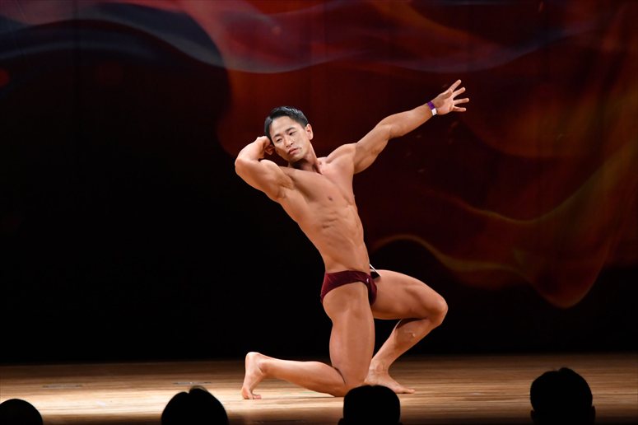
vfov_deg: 5.1
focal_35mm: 270
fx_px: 4783
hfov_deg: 7.6
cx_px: 319
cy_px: 212
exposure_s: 1/400
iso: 4000
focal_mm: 180
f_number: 5.6
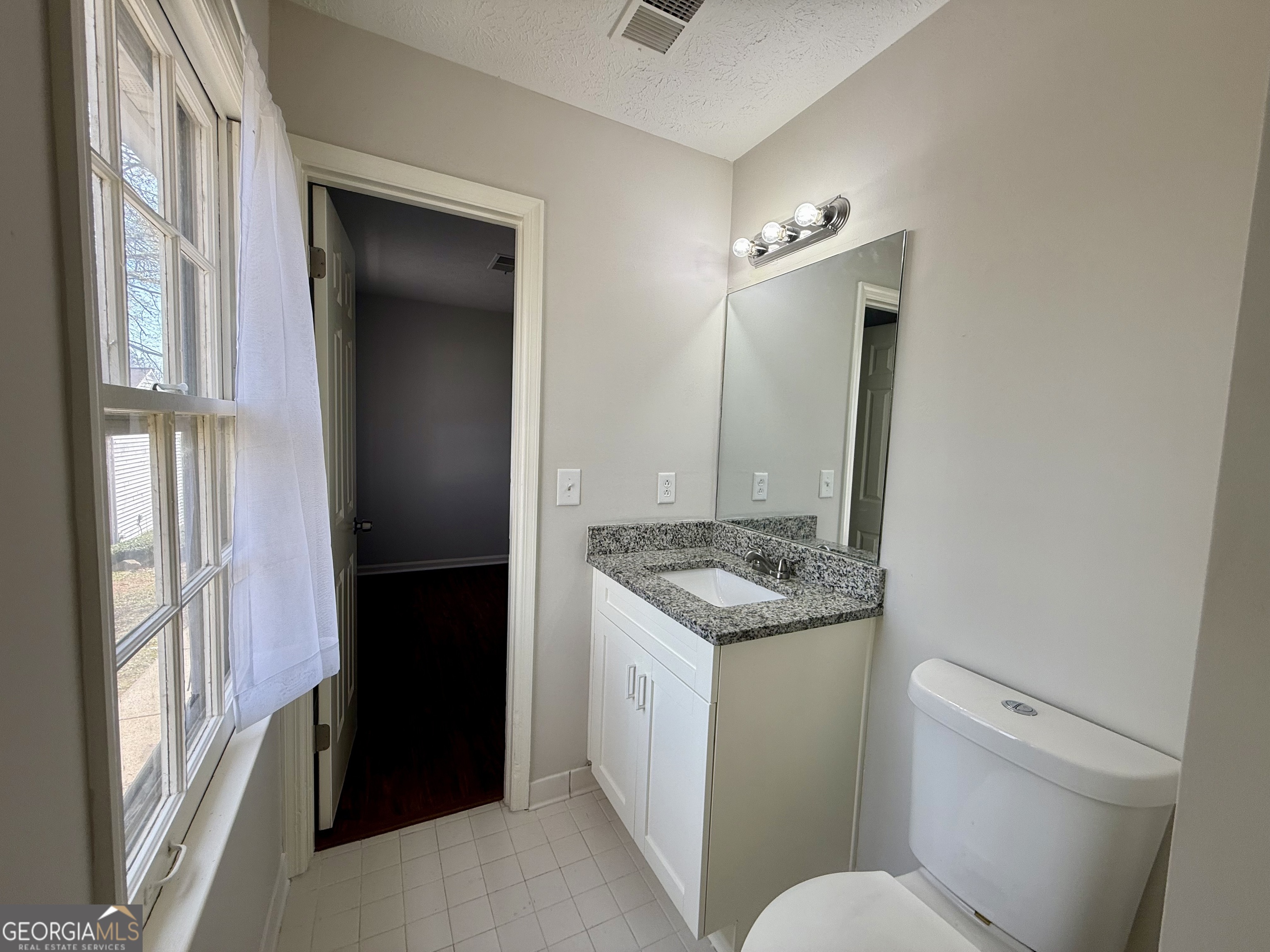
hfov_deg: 102.1
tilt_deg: -5.4
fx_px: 514
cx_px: 635
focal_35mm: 14
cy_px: 476
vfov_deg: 85.7
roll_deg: -2.3
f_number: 2.2
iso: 50
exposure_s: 1/120
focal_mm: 2.22
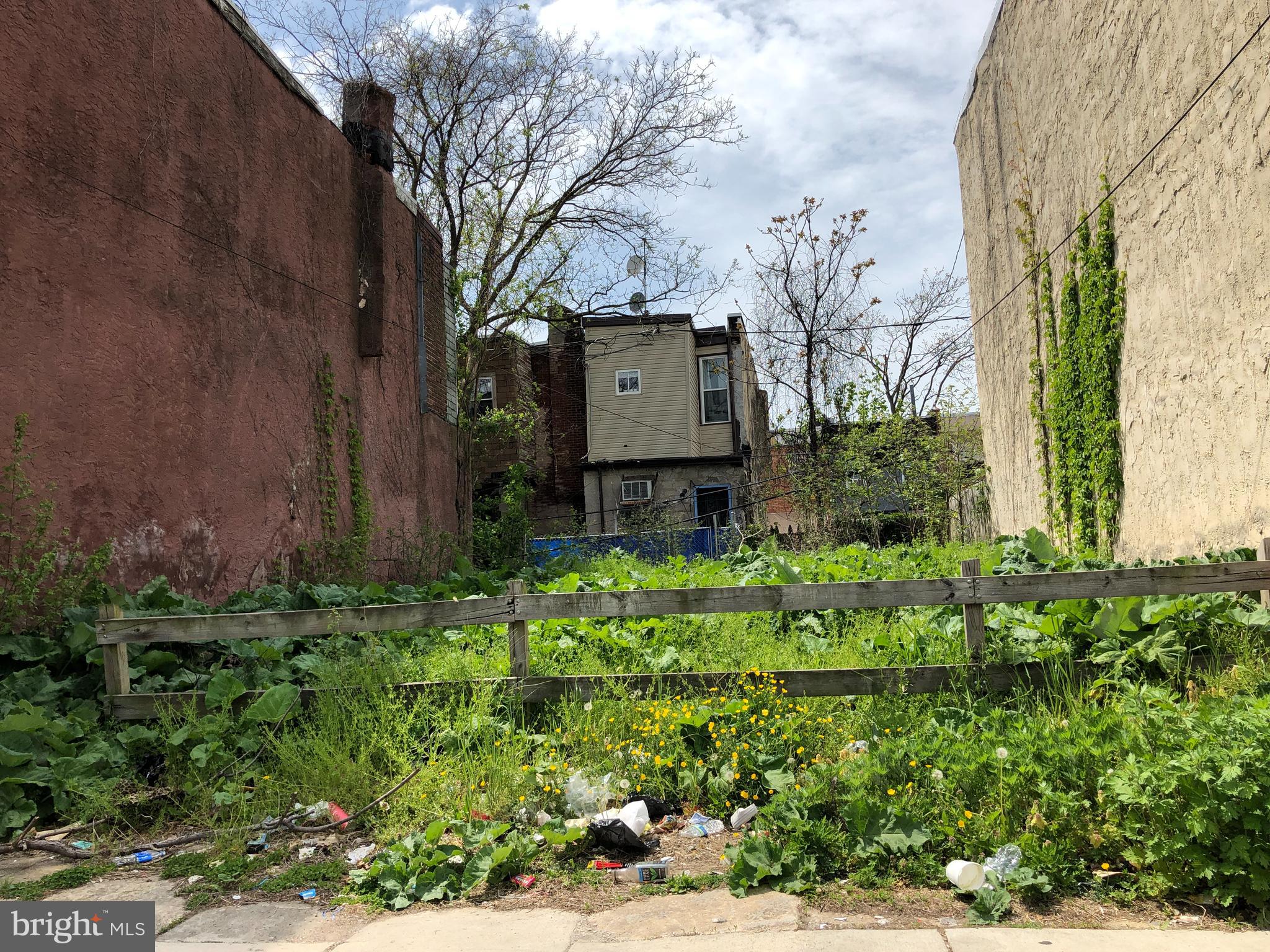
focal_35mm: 28
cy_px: 476
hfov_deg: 63.4
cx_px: 635
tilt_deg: +8.0
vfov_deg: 49.7
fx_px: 1027
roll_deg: +1.8
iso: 20
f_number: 1.8
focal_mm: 3.99
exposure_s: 1/2088
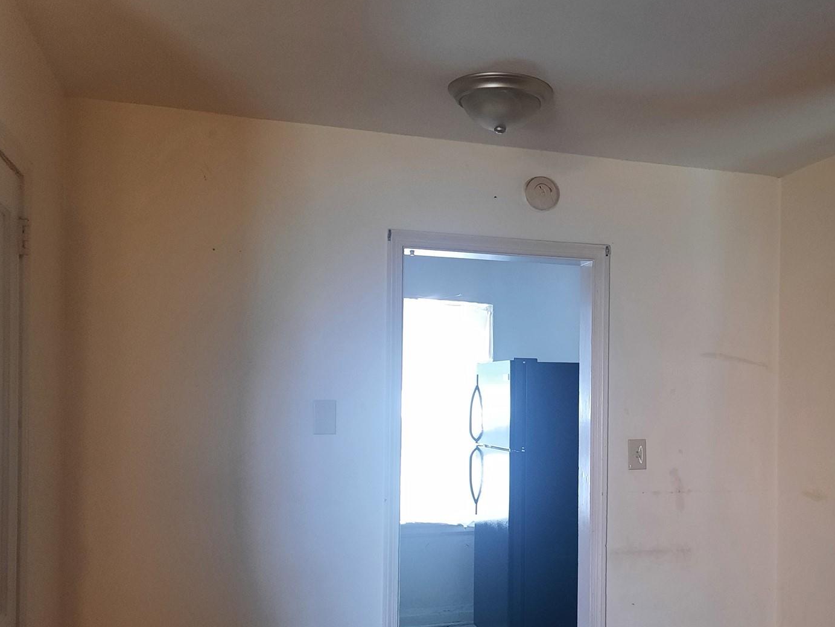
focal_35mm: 37
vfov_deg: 38.3
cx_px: 565
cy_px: 408
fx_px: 893
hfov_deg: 49.2
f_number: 2
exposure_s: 1/60
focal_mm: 4.6
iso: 320
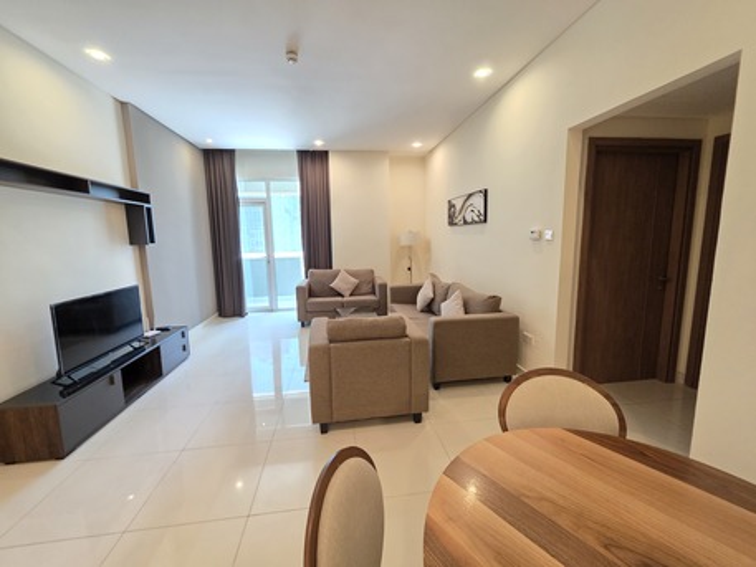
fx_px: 284
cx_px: 378
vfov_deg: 89.9
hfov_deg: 106.2
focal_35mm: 13
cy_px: 284
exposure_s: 1/50
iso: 640
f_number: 1.9
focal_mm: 2.2
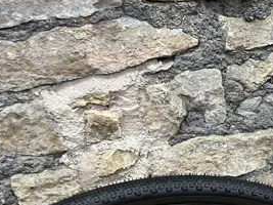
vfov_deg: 18.4
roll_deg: +1.6
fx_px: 615
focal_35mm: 78
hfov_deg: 21.7
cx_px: 385
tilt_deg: -27.7
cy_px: 200
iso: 200
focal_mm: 5.1
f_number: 1.6
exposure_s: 1/50
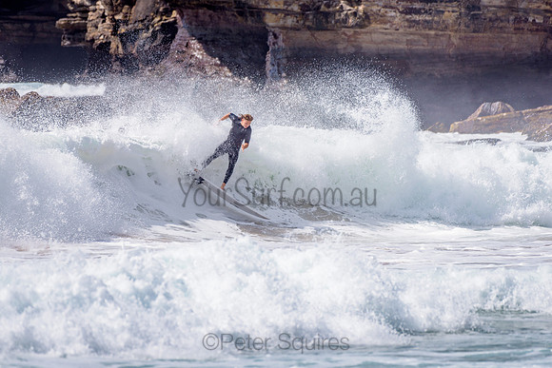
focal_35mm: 613
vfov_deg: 2.2
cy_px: 142
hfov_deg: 3.4
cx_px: 214
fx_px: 9403
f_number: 5.6
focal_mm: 500
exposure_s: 1/2000
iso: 90
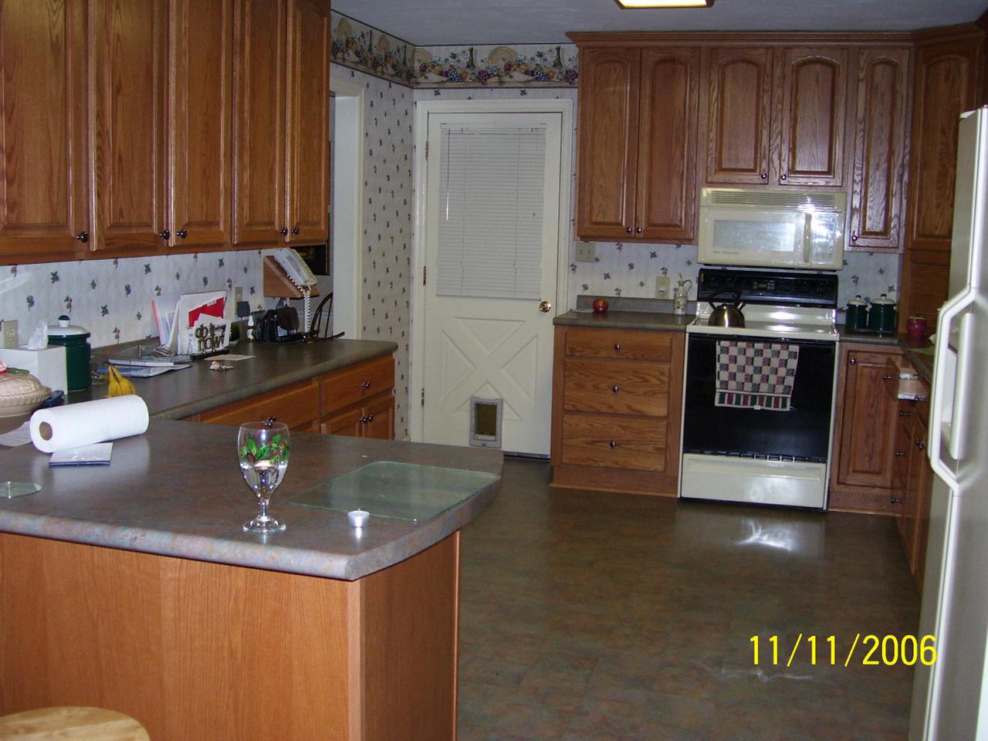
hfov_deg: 50.1
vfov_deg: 38.7
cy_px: 370
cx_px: 494
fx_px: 1056
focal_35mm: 37
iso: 160
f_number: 2.7
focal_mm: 6
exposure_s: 1/60
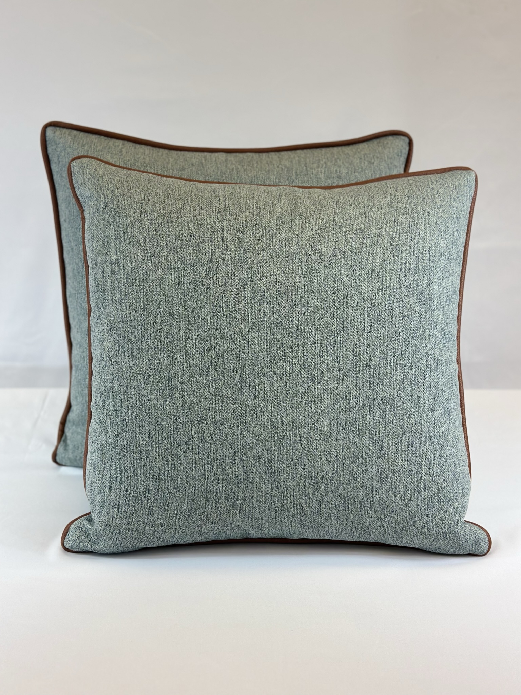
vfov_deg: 39.7
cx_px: 260
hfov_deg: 30.3
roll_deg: -0.5
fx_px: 963
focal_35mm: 48
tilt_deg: -16.7
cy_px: 348
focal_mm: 6.86
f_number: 1.78
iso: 80
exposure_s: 1/120
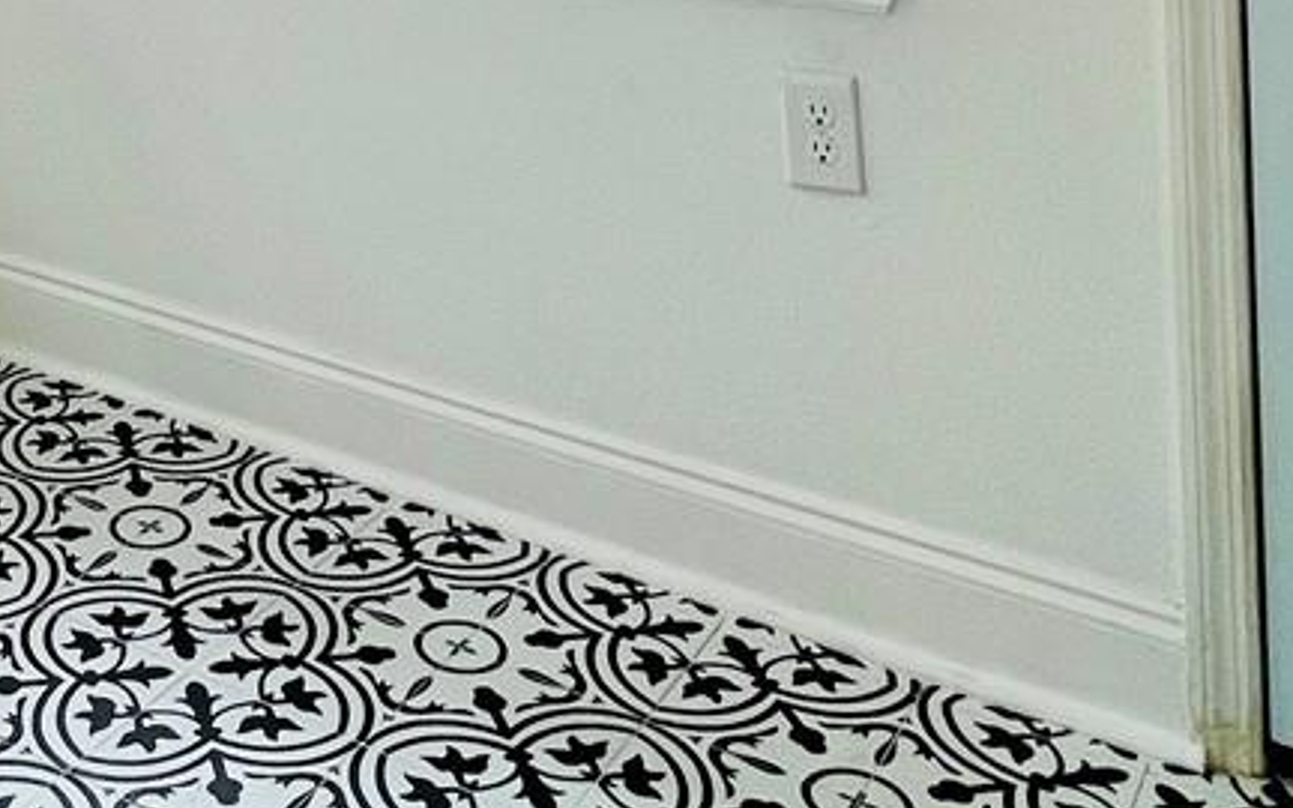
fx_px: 1797
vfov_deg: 20.4
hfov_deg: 36.8
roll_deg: +1.0
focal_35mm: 51
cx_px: 108
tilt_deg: -1.1
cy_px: -515
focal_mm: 1.57
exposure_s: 1/120
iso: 50
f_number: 1.8
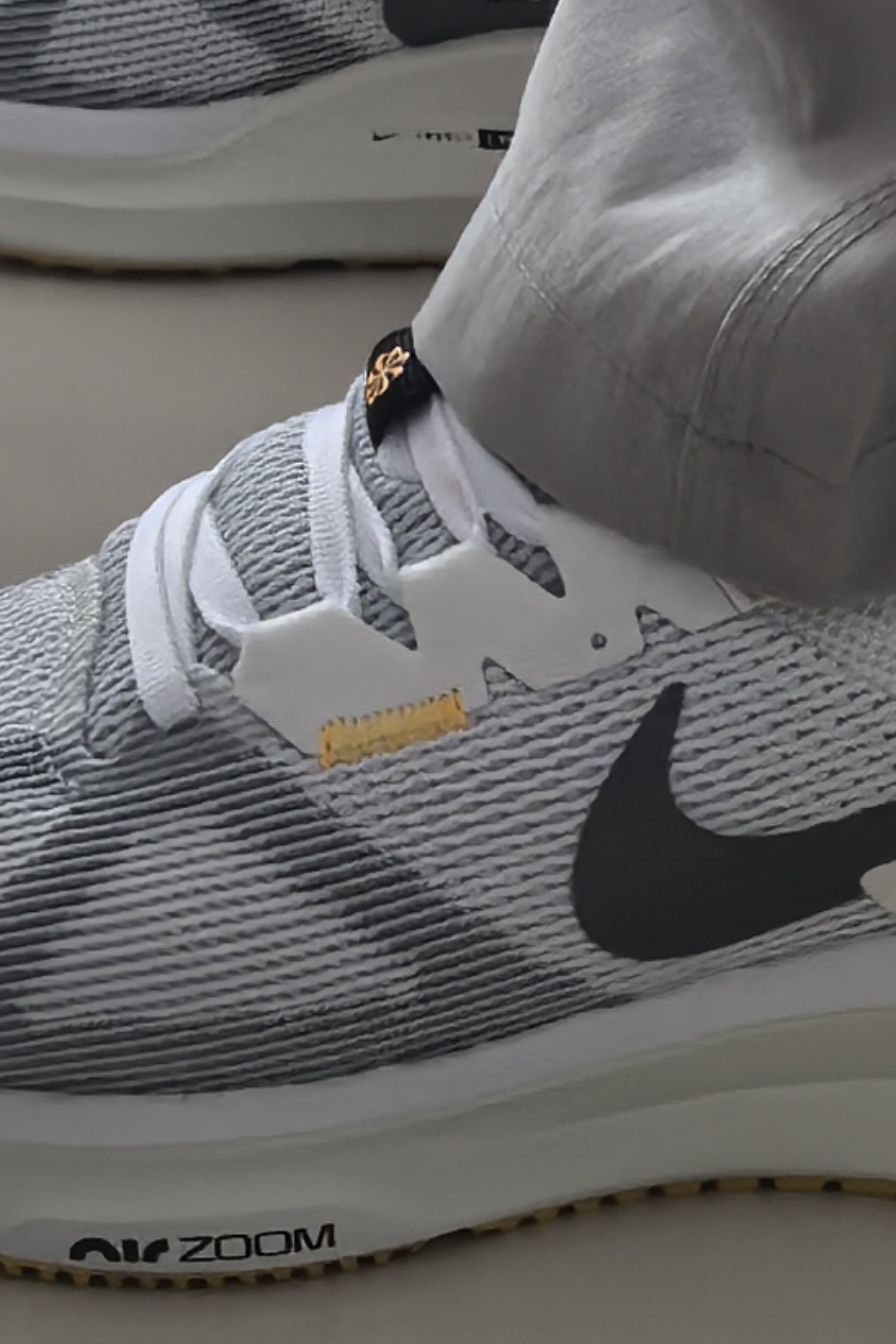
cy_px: 1509
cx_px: 636
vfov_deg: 14.3
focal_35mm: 140
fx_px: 5226
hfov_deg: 9.8
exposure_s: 1/120
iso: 200
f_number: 2
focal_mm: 5.75
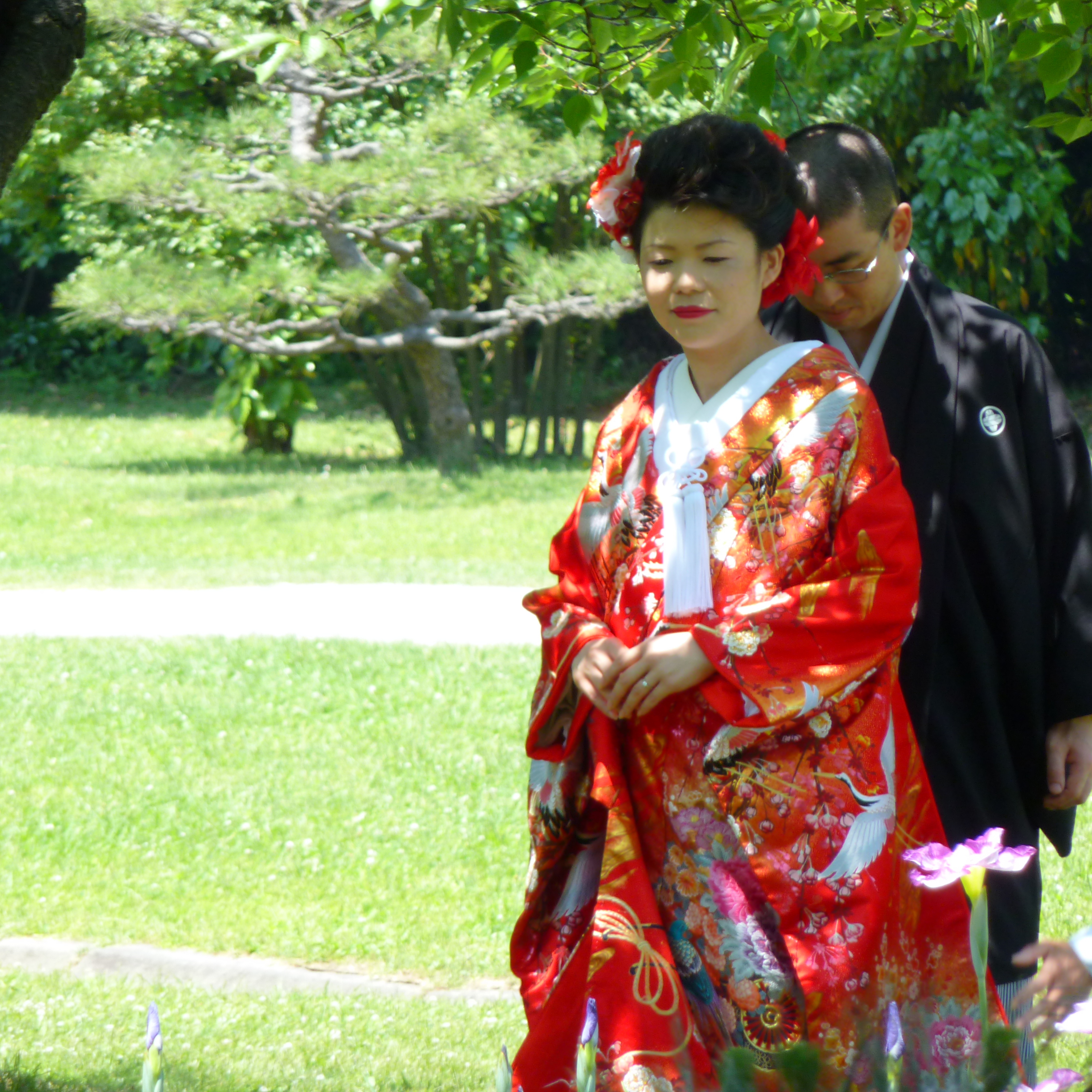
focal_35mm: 354
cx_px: 421
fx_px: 12634
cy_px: 546
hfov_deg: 4.9
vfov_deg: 4.9
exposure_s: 1/125
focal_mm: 49.2
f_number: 4.9
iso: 125
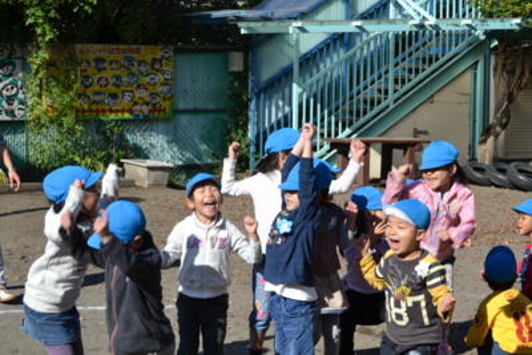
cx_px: 266
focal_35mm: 82
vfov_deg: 16.6
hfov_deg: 24.6
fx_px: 1220
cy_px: 178
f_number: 8
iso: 100
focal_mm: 55
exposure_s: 1/250
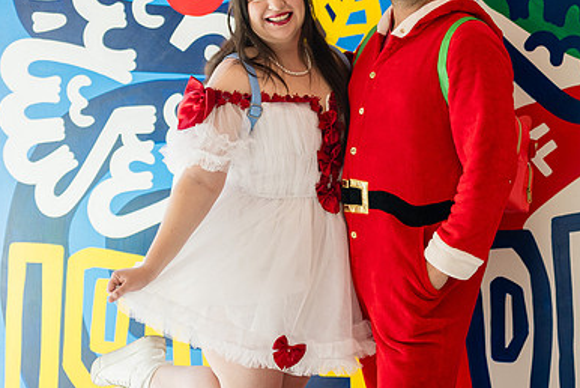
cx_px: 441
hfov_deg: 21.0
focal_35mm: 96
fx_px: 1548
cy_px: 46
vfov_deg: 14.2
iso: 640
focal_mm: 50
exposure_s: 1/2500
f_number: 1.2
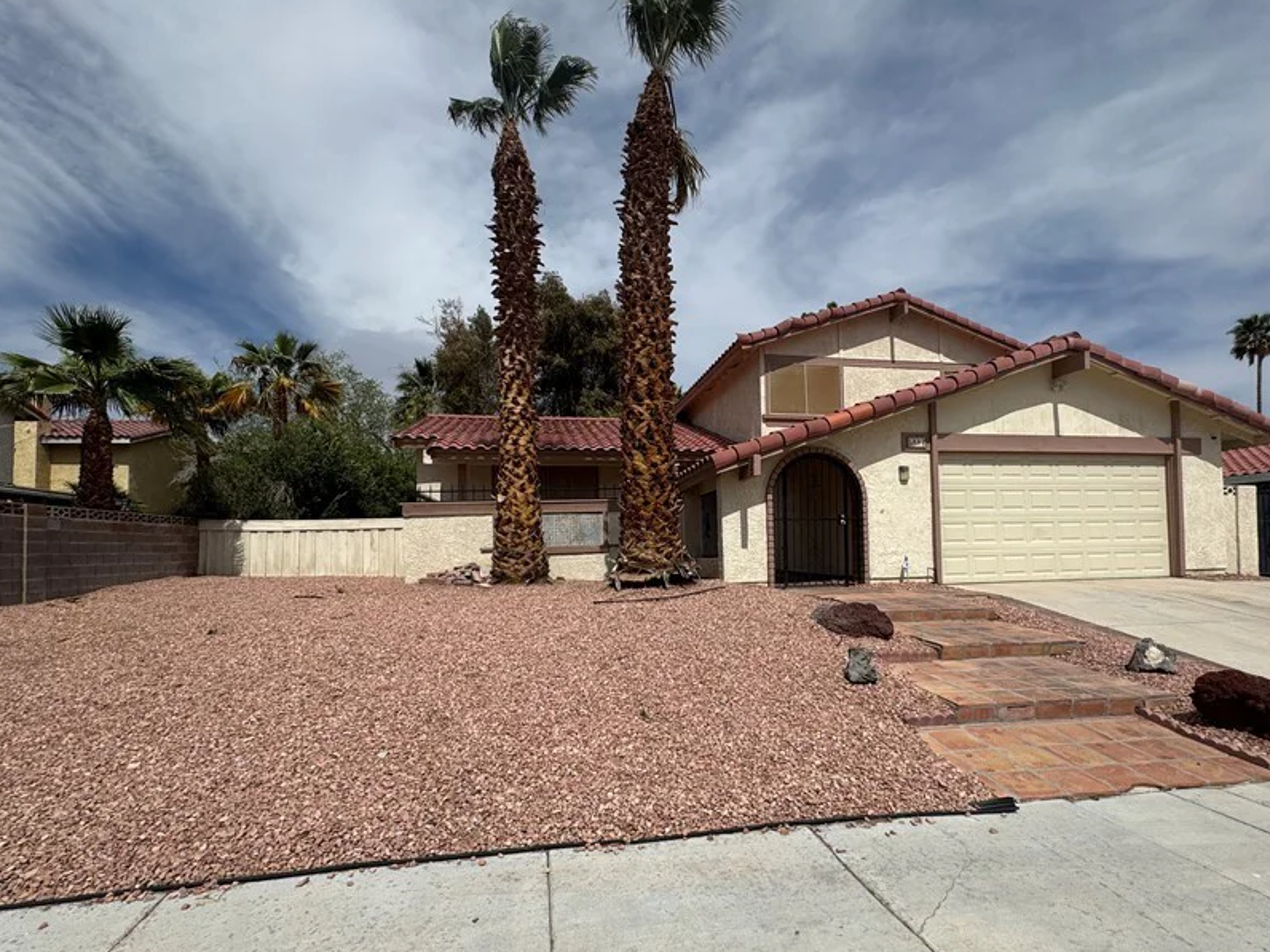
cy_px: 528
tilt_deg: +1.6
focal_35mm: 18
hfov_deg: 87.7
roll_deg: +0.7
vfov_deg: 71.4
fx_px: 660
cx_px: 669
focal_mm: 2.22
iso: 40
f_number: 2.2
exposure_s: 1/4132
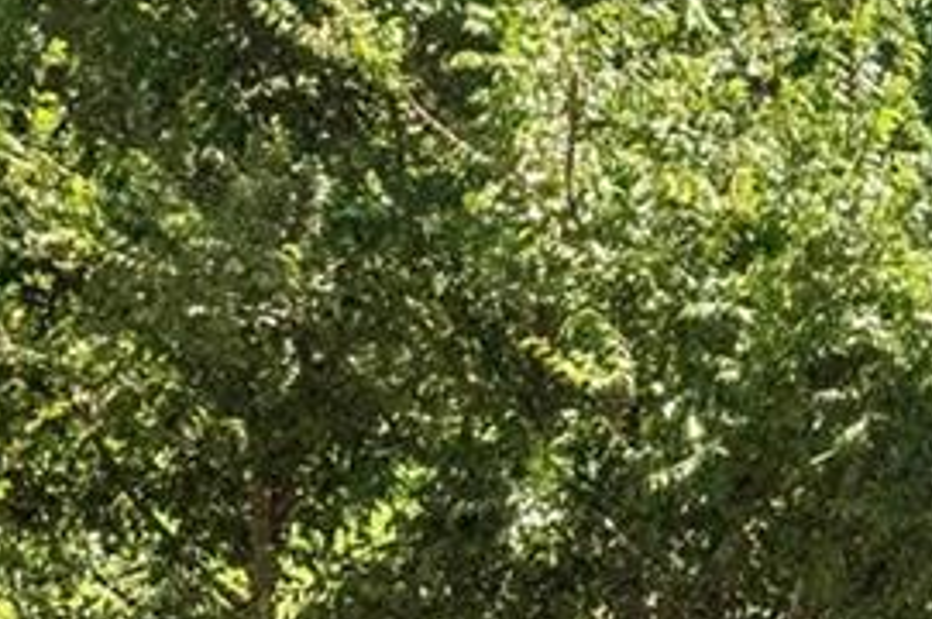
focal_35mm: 207
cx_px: 2060
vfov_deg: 6.5
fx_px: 5353
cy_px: 1008
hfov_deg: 9.1
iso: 1600
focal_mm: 35
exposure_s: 1/3200
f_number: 11
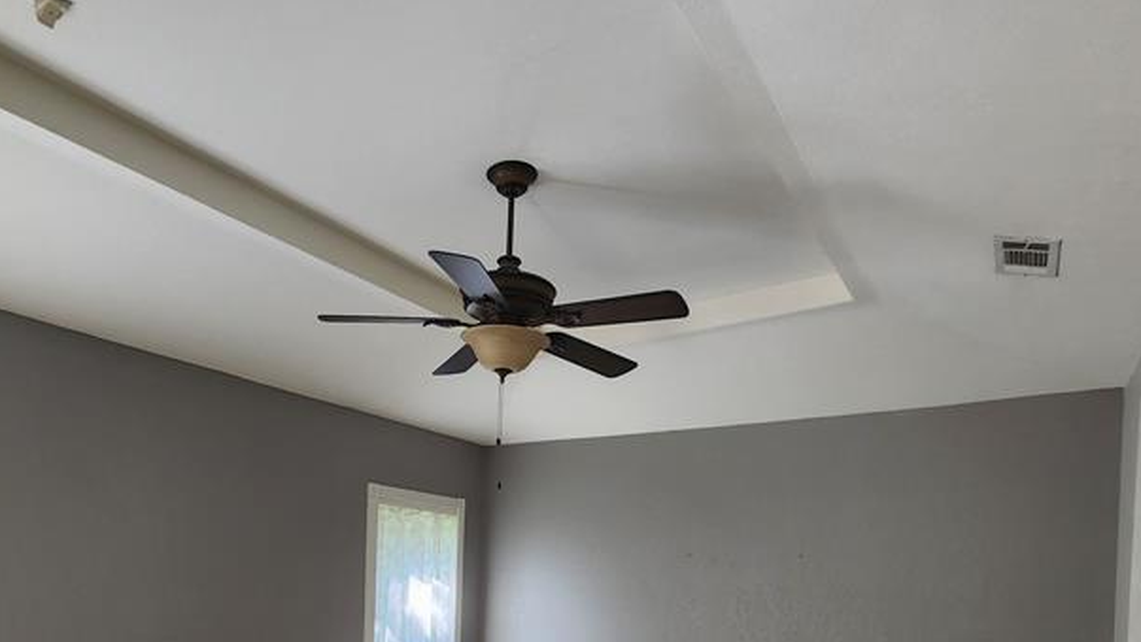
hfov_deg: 75.9
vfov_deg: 42.9
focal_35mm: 24
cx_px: 495
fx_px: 726
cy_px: 599
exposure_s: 1/60
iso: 80
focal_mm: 2.2
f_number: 2.2
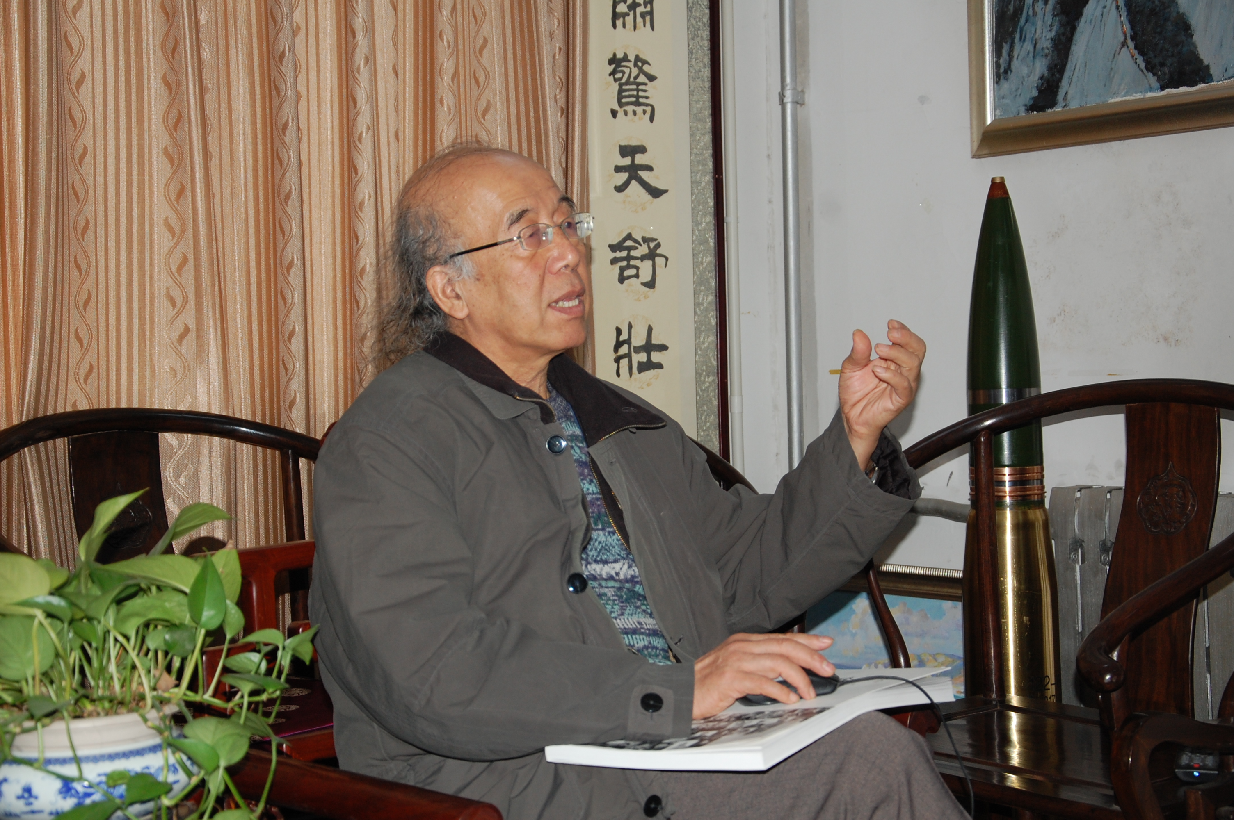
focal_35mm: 63
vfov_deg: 21.5
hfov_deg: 31.9
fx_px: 2158
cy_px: 410
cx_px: 617
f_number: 4.8
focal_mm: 42
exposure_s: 1/60
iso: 400
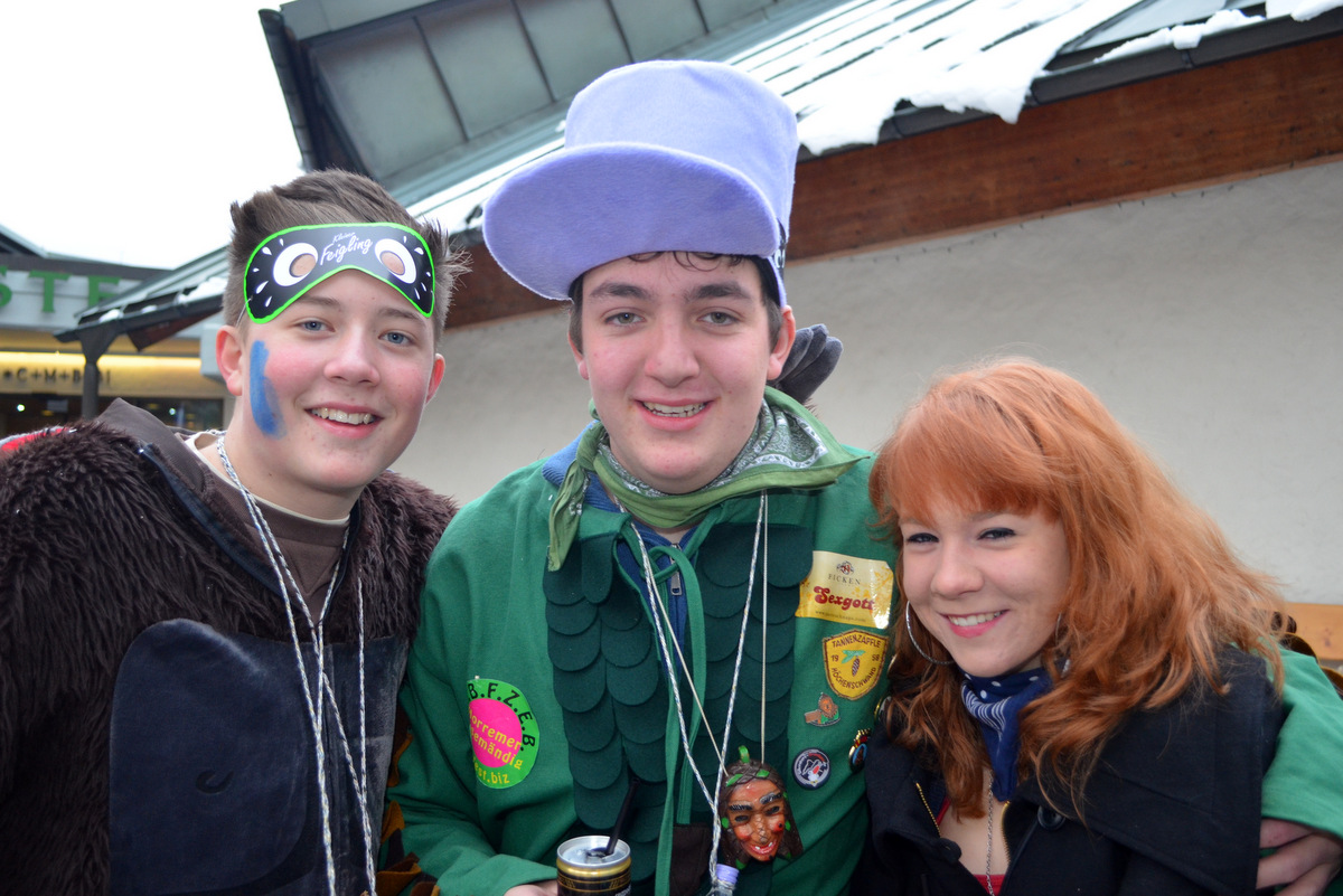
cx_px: 672
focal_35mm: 33
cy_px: 448
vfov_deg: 40.0
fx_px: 1231
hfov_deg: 57.2
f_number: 4
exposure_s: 1/60
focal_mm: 22
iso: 640
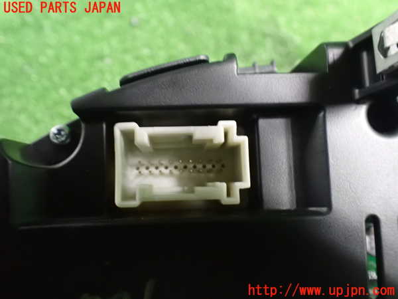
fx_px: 345
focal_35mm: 30
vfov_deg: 46.8
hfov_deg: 60.0
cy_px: 150
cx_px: 199
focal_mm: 5.4
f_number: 2.3
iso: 1600
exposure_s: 1/25
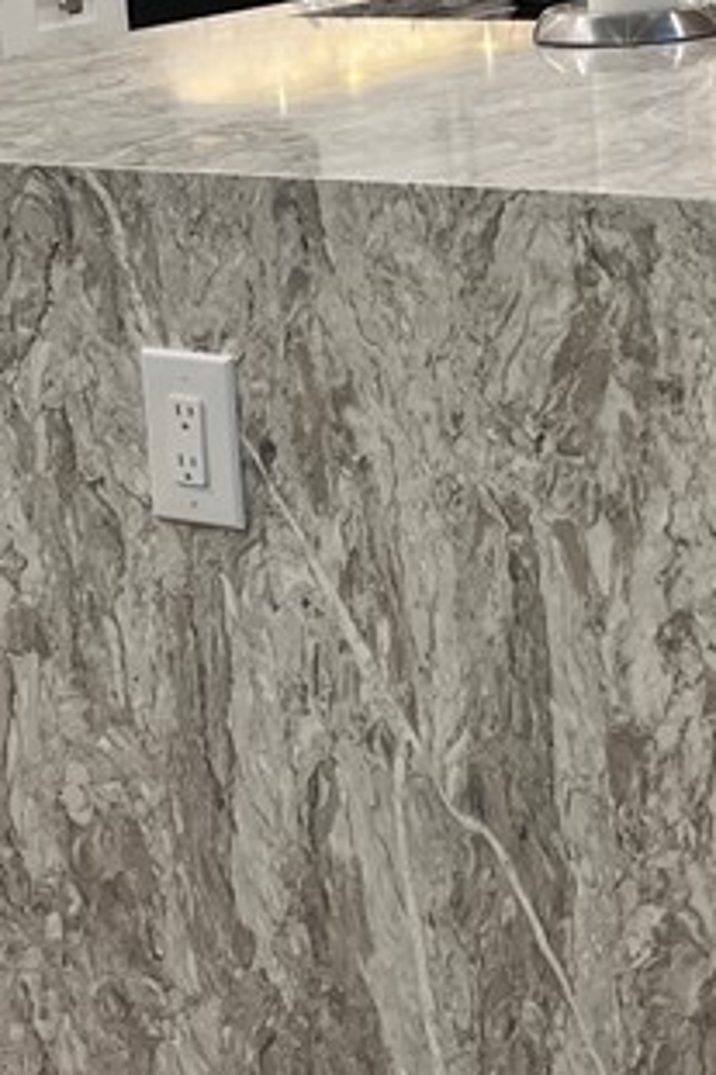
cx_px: 751
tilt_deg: -7.6
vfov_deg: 22.2
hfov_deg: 15.0
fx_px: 2658
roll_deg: +2.5
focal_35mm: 89
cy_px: 59
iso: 80
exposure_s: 1/60
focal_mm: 5.7
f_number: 1.5
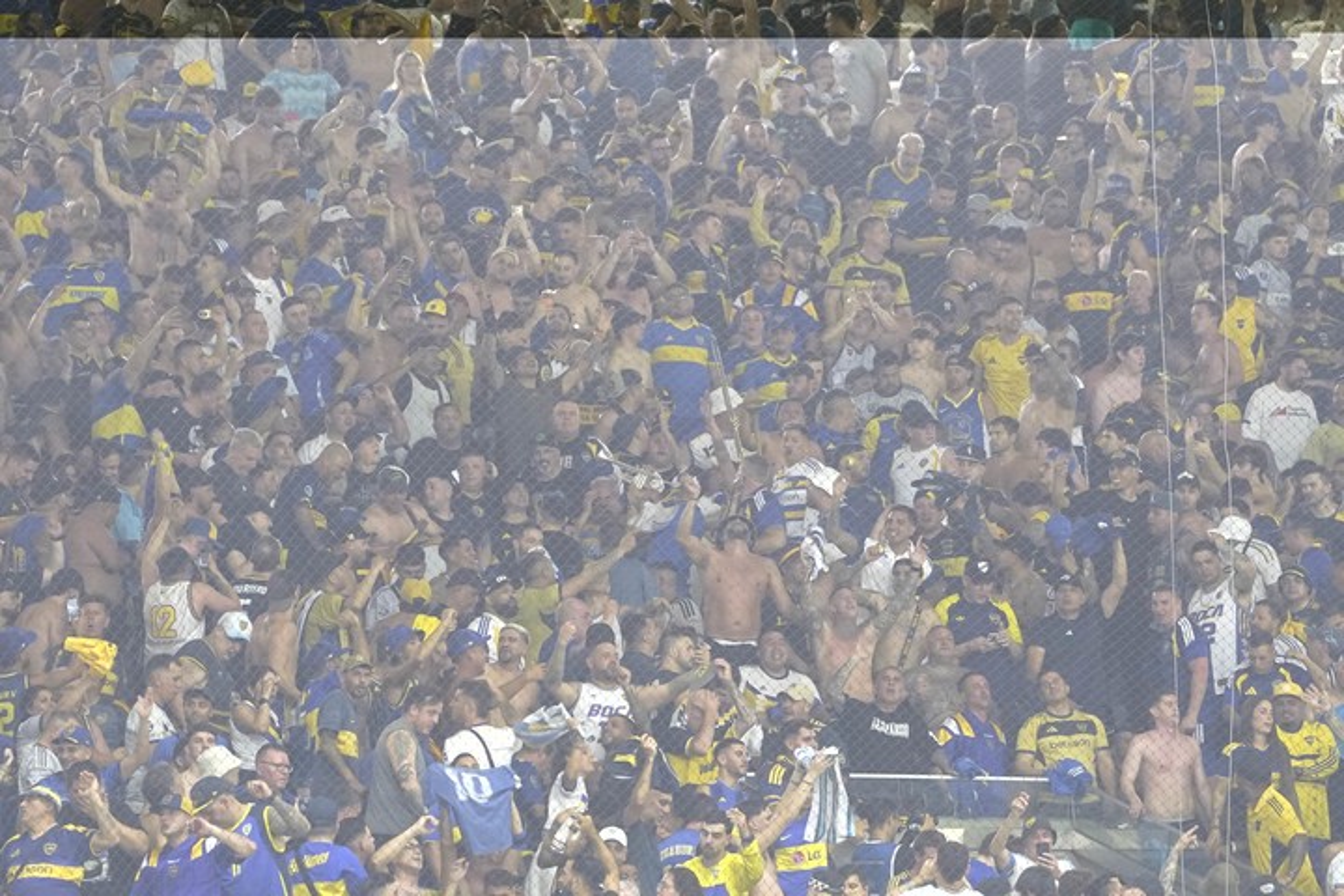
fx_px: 16276
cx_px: 672
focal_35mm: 436
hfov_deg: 4.7
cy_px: 448
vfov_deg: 3.2
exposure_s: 1/160
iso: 4000
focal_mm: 291
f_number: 5.6
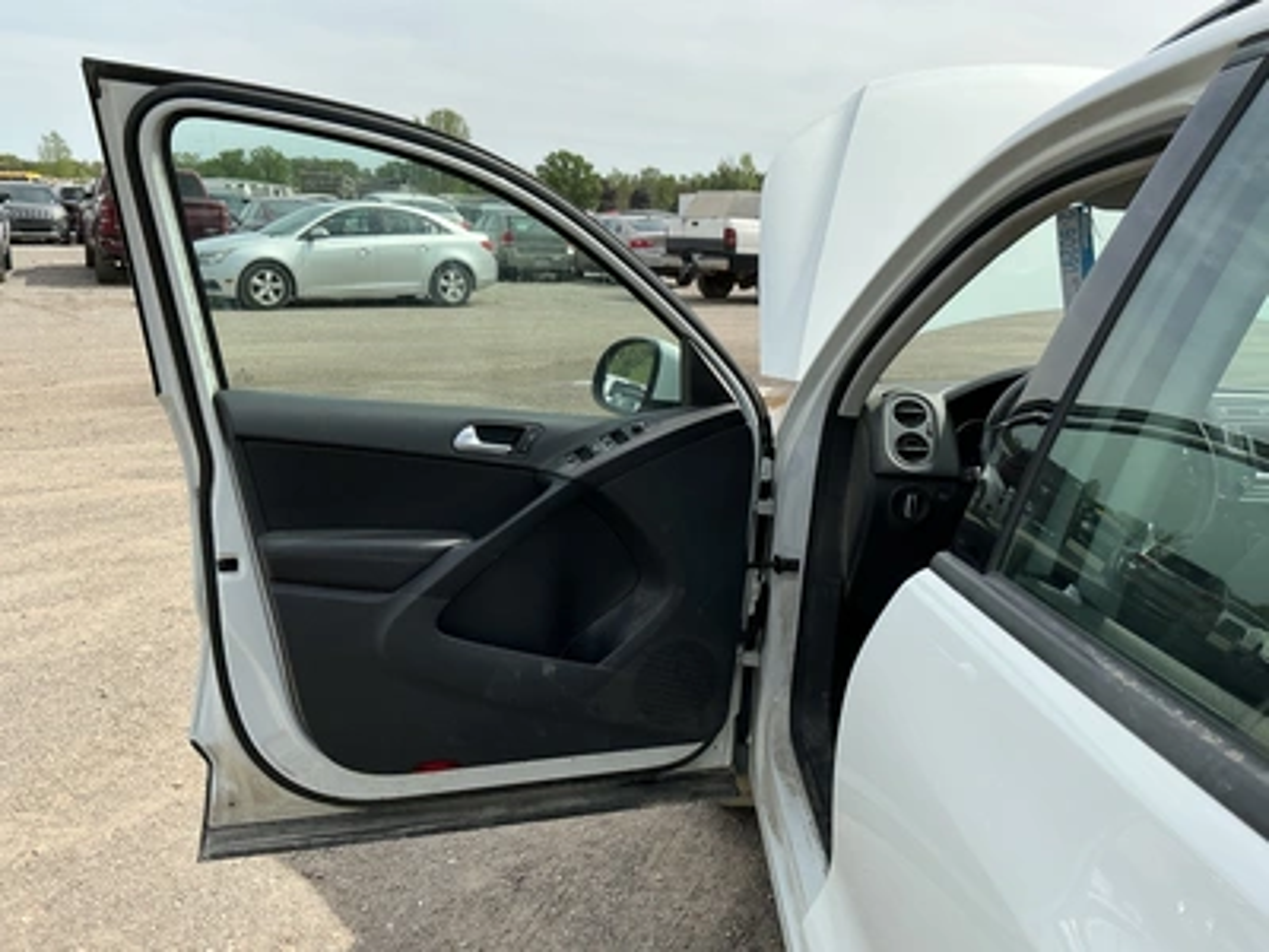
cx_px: 634
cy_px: 476
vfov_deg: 49.7
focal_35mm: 28
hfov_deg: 63.4
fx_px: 1026
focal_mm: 3
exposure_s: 1/1221
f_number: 1.8
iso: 25
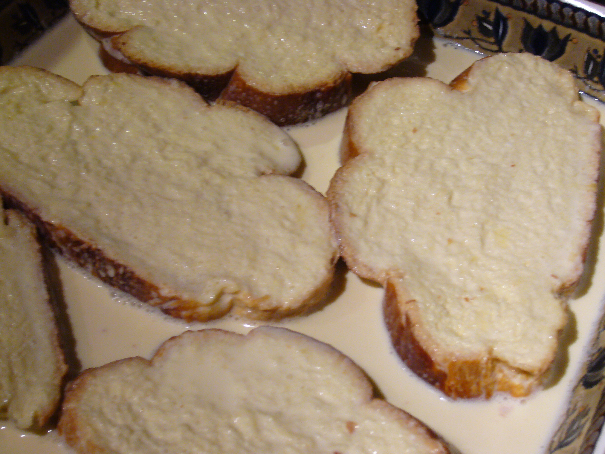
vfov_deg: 23.3
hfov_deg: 30.7
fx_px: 1101
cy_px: 227
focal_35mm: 63
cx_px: 302
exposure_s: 1/15
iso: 200
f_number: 3.8
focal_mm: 10.4
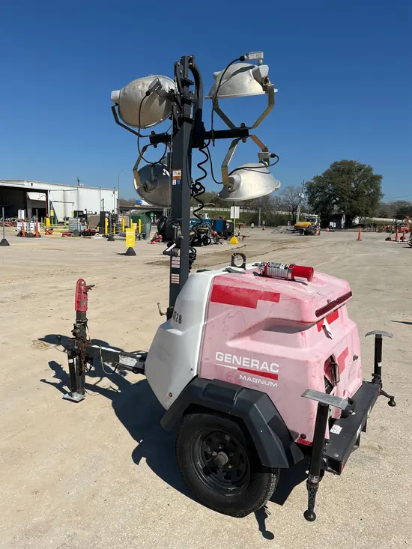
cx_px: 206
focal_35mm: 26
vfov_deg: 67.3
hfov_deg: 53.1
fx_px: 412
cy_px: 274
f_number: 1.6
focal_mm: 5.1
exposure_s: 1/6897
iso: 50
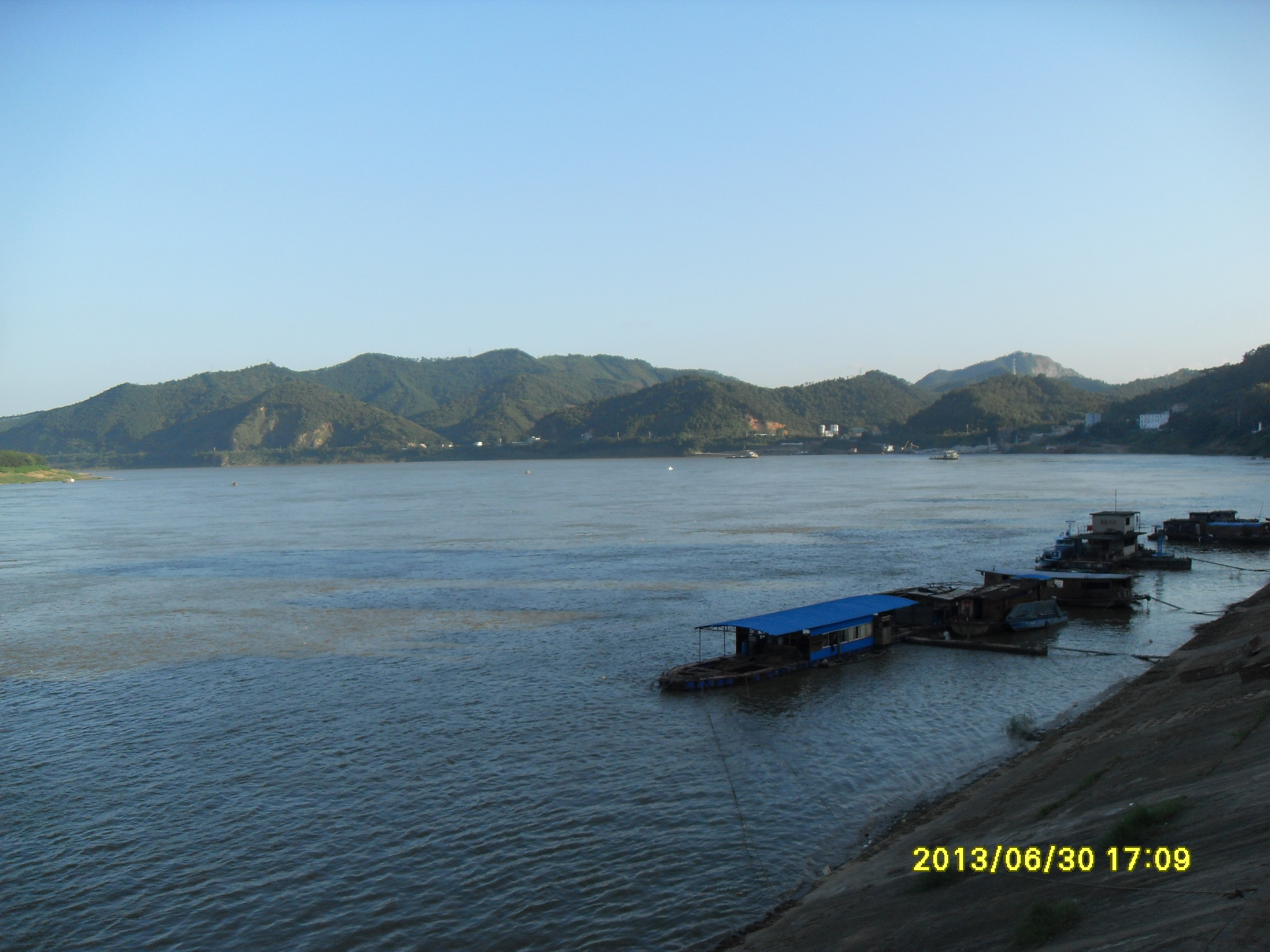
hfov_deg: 52.6
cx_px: 635
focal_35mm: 35
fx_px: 1284
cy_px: 476
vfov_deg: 40.7
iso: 80
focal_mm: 6.3
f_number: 7
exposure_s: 1/180
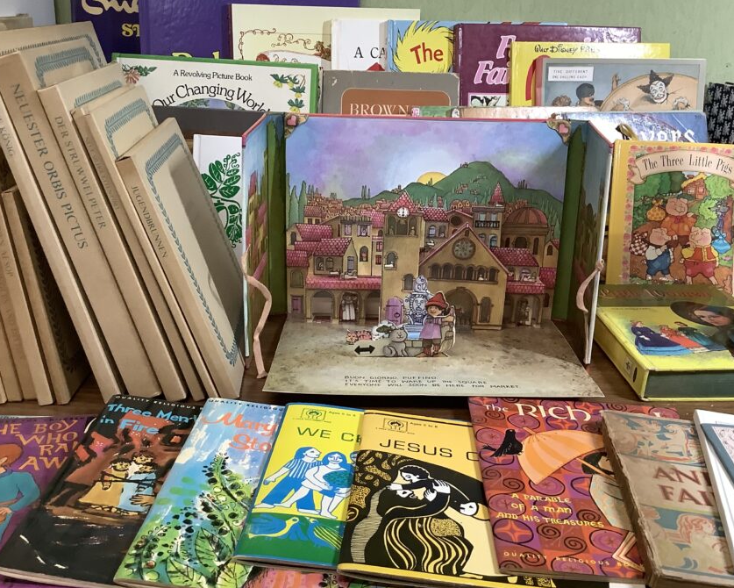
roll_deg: -1.3
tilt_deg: -18.9
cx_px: 385
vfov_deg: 40.1
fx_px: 804
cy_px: 266
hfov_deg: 49.1
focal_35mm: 37
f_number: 2.4
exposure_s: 1/60
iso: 200
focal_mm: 3.3
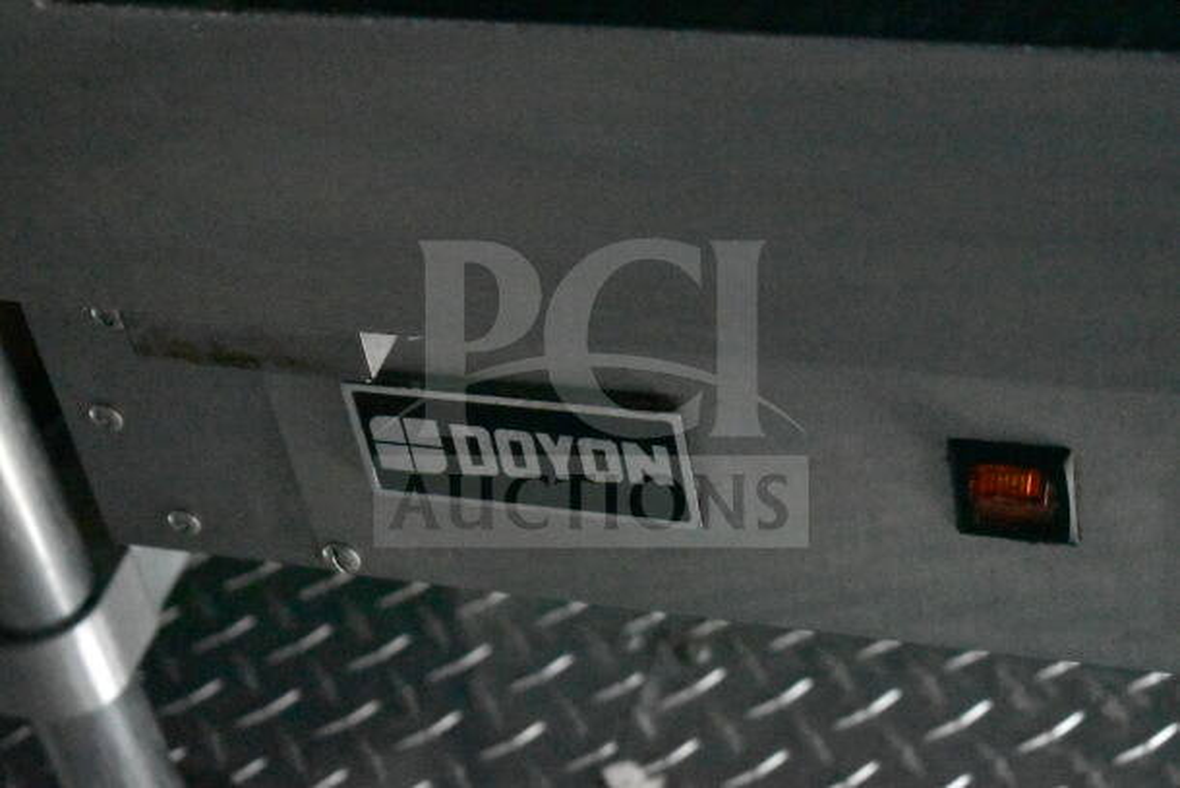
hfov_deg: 24.6
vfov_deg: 16.6
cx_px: 590
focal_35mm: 82
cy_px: 394
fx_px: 2705
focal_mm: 55
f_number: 5.6
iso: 25600
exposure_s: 1/4000
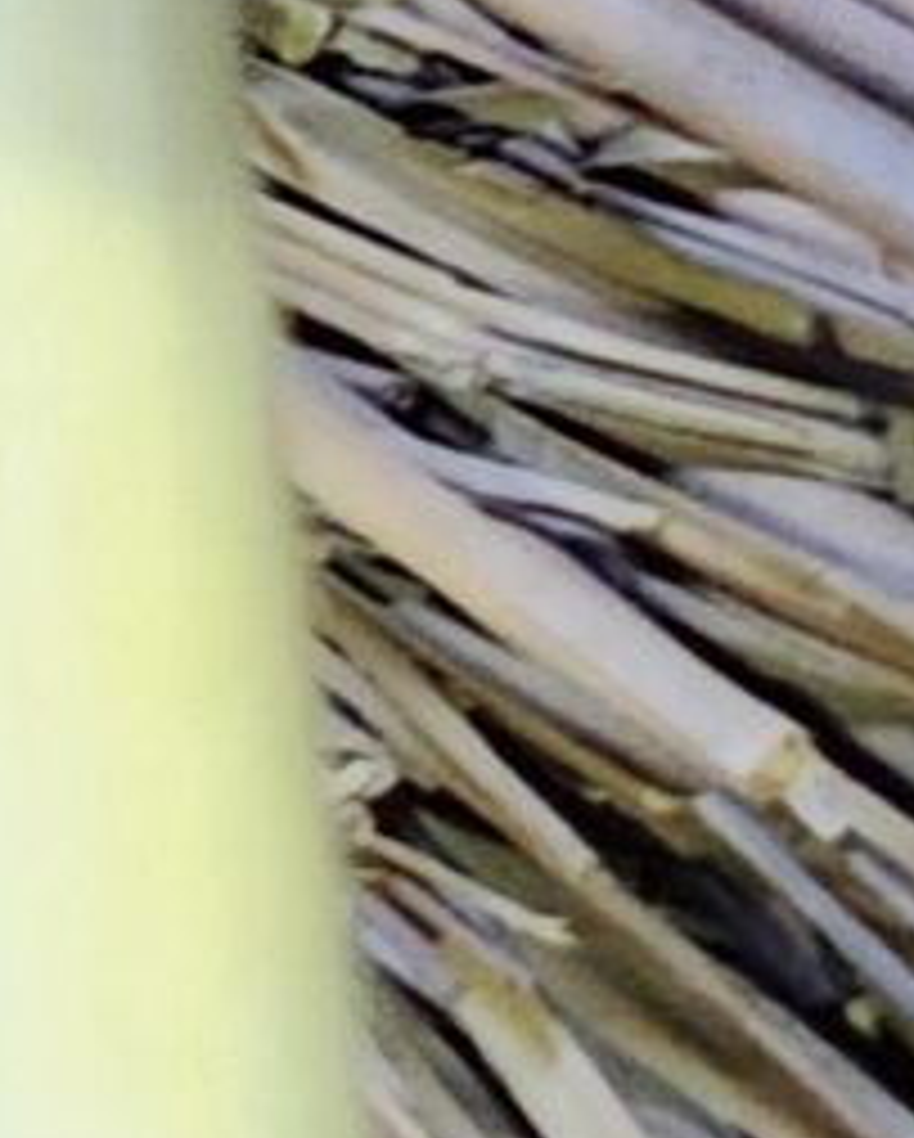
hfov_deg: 6.2
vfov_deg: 7.6
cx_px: -1959
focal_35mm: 227
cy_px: -2002
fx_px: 7662
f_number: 1.8
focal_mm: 5.54
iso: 640
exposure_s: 1/33.3
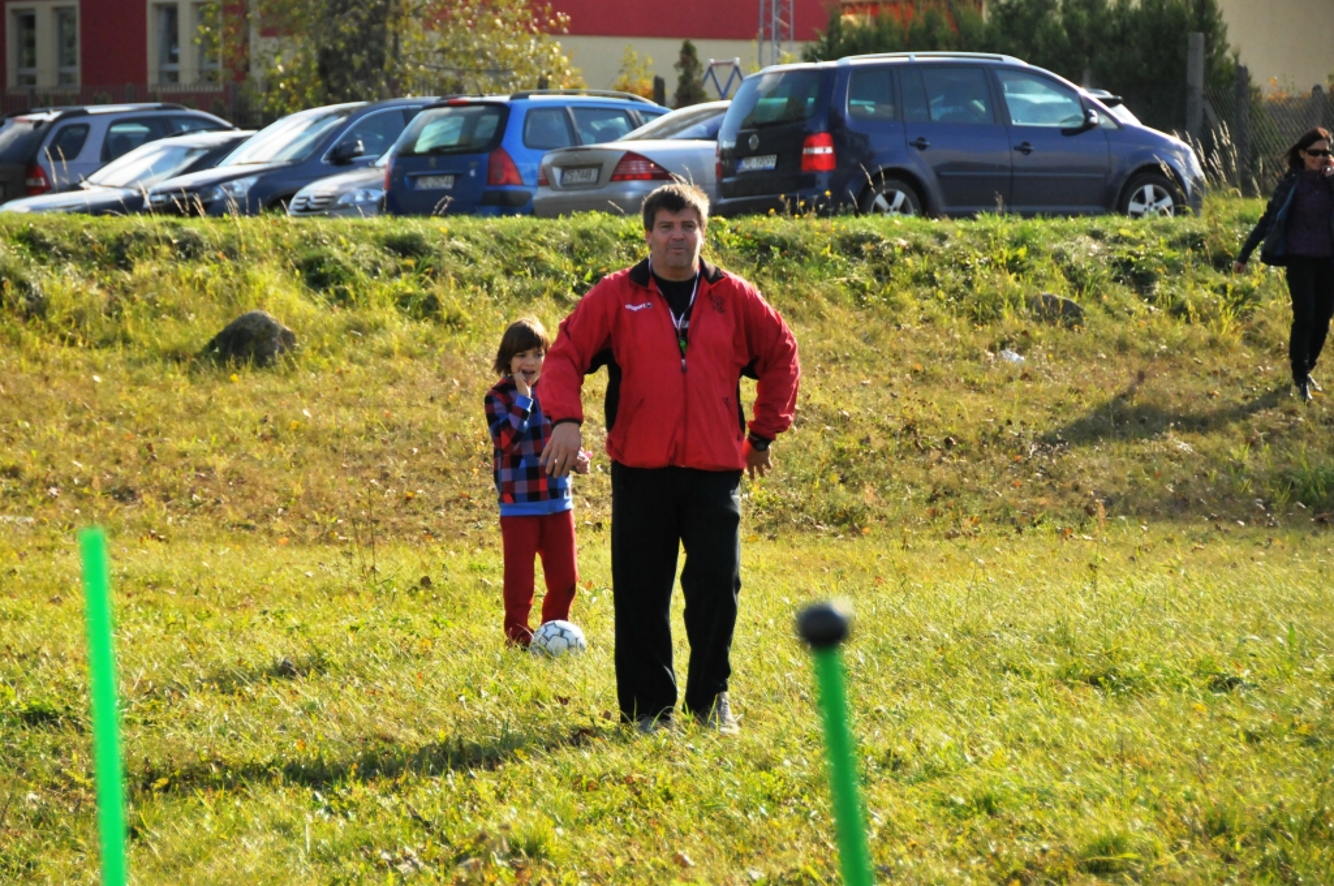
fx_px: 6217
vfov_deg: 8.1
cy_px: 443
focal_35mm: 168
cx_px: 667
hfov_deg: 12.2
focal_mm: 112
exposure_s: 1/2000
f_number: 5.6
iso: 1100
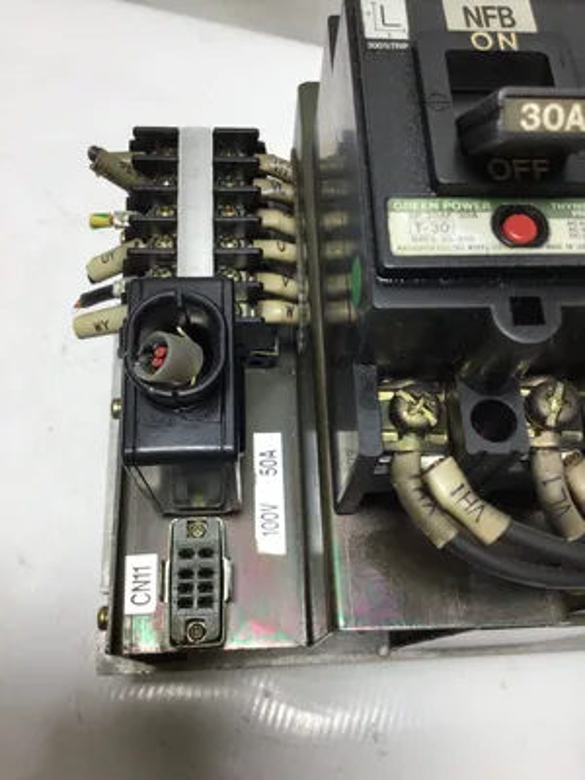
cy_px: 390
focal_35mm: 31
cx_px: 292
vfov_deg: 58.4
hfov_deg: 45.4
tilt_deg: -66.7
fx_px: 699
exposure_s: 1/120
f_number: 2.4
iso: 40
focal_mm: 3.3
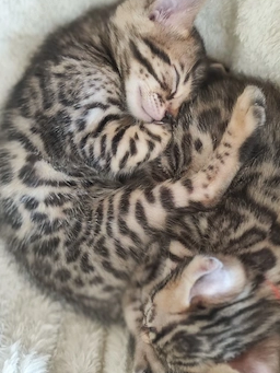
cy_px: 185
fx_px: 291
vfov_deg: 65.3
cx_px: 160
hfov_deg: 51.2
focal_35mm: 27
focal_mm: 7.01
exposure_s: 1/62.5
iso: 5547
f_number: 1.69
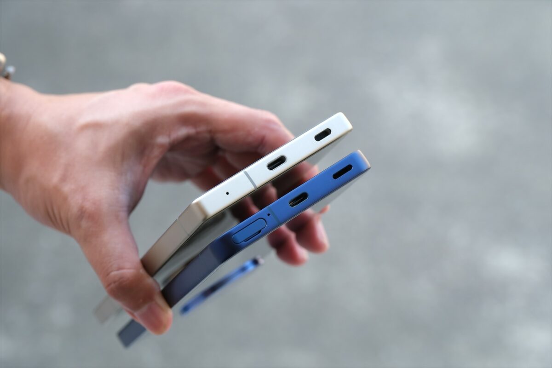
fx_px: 1273
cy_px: 184
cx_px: 276
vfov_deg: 16.5
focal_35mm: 83
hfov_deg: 24.5
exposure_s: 1/125
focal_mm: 55
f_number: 5
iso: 200
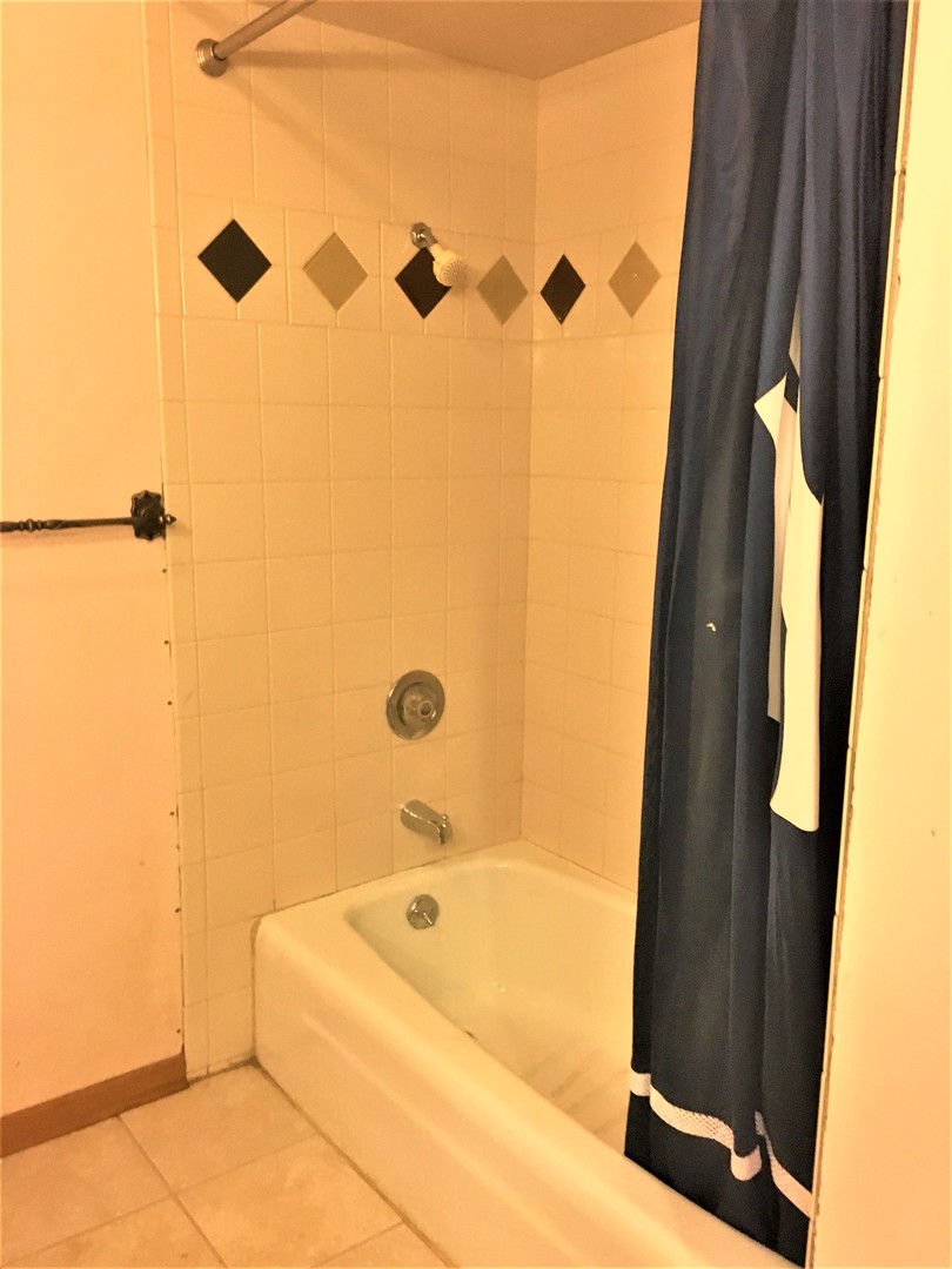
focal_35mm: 29
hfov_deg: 48.2
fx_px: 1063
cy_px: 634
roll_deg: -0.3
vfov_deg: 61.7
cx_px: 476
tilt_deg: -14.1
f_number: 2.2
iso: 200
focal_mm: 4.15
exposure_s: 1/20
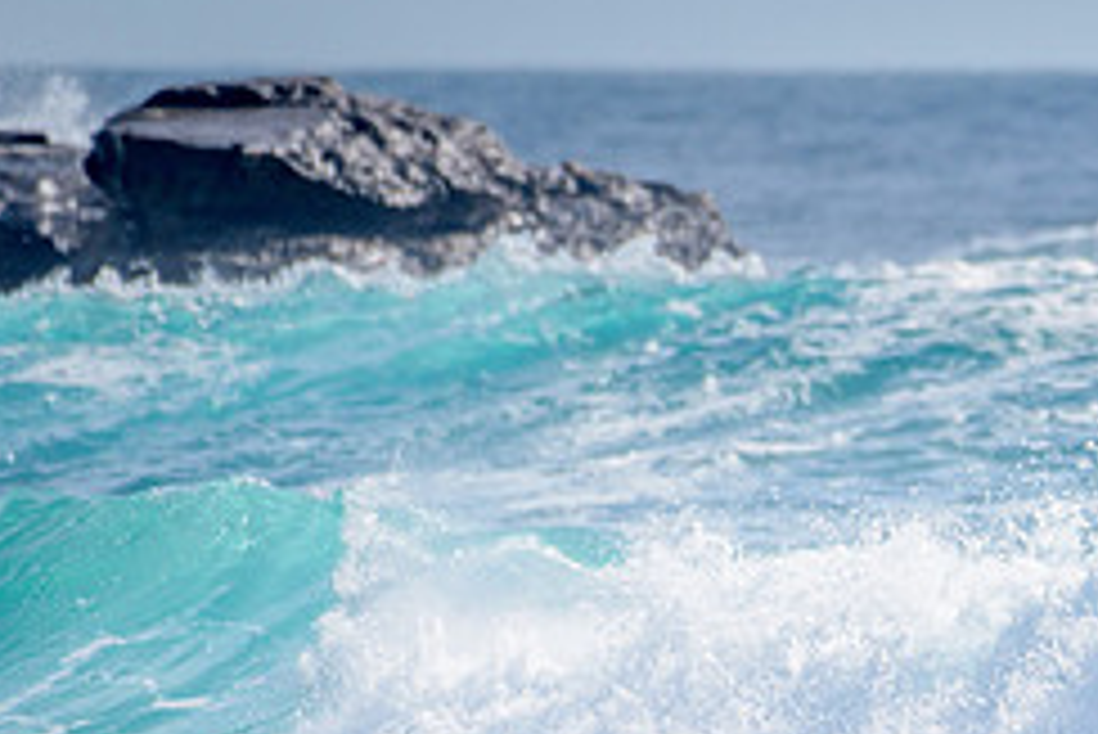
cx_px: 1510
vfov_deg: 0.9
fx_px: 44463
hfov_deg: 1.4
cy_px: 643
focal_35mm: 1457
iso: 110
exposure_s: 1/2000
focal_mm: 500
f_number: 5.6
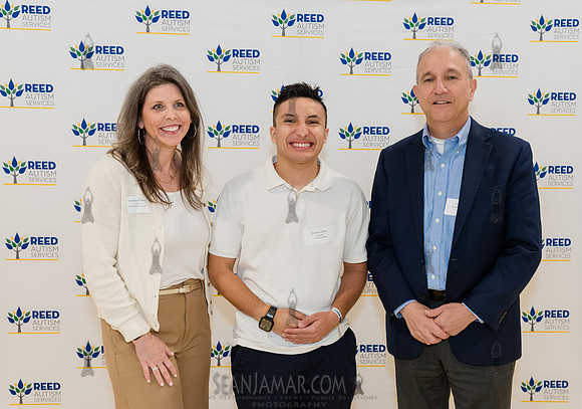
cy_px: 210
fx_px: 769
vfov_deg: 29.7
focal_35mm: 47
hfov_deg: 41.4
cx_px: 298
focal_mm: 38
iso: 2500
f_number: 4.5
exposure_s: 1/250
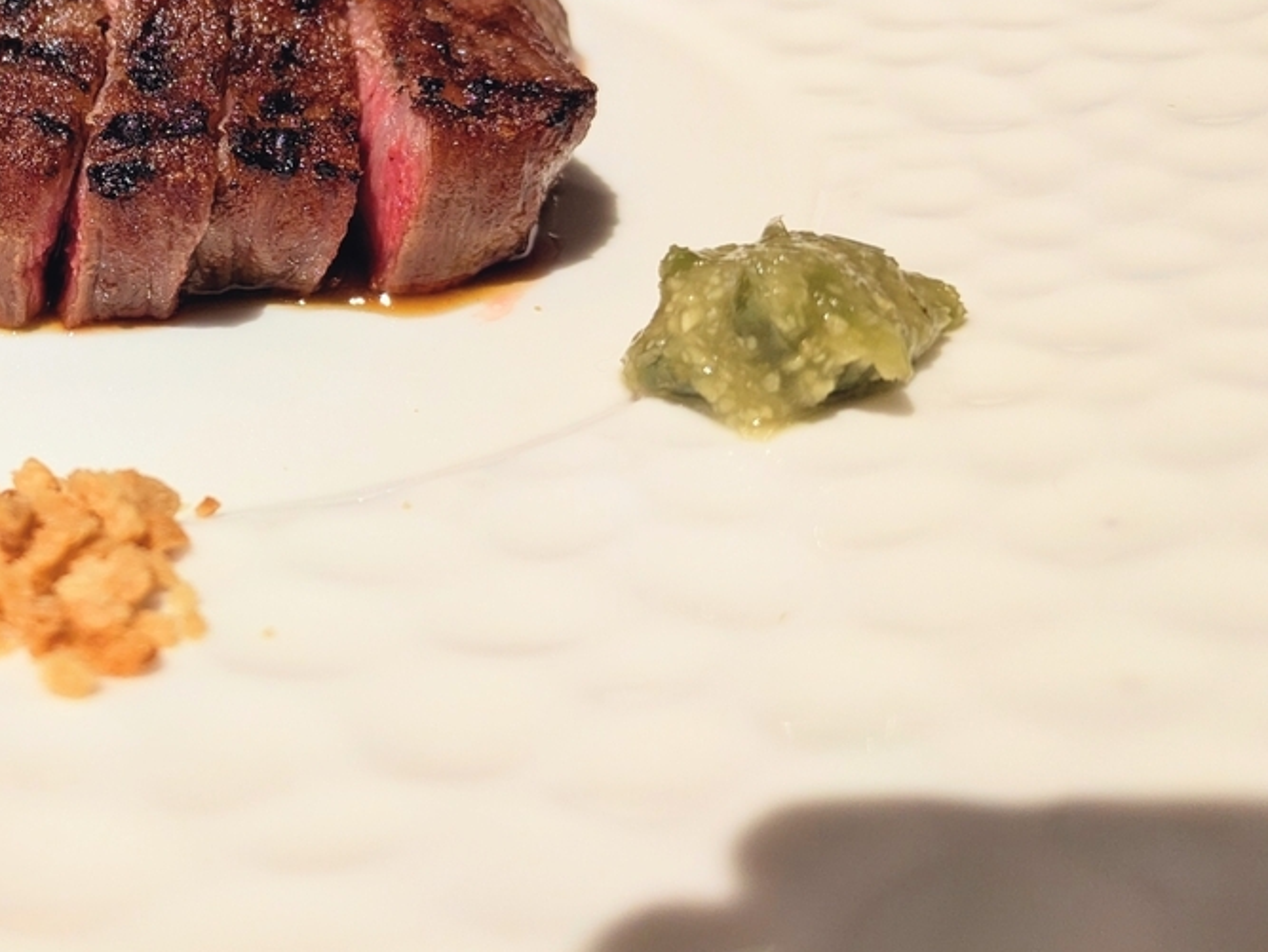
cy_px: 197
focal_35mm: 45
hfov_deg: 39.4
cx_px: 152
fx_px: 1649
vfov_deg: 31.4
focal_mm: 5.43
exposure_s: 1/60
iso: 137
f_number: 1.89
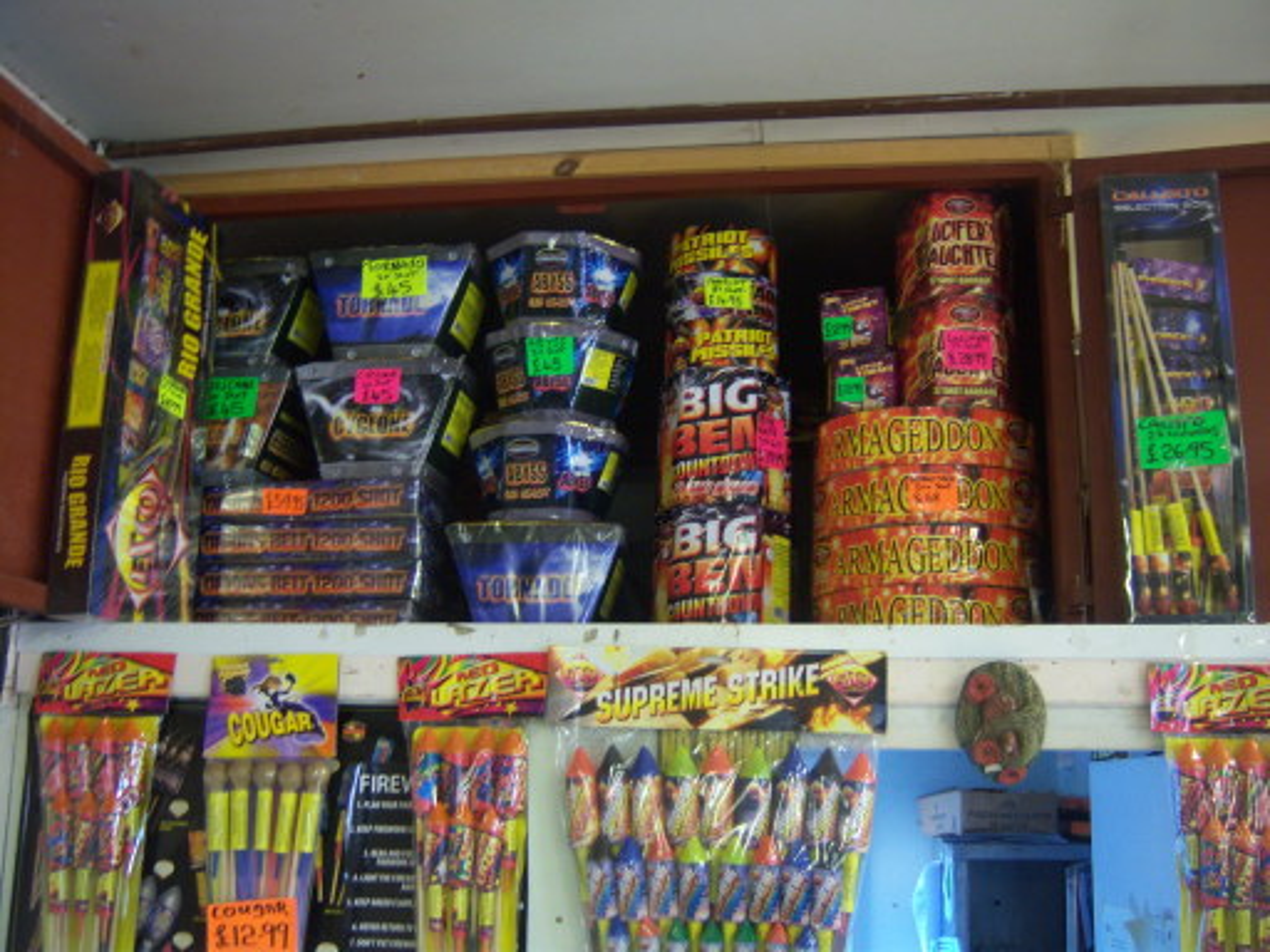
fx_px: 1321
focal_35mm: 36
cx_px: 635
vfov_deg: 39.7
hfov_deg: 51.4
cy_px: 476
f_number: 2.8
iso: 160
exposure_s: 1/8
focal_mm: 7.5
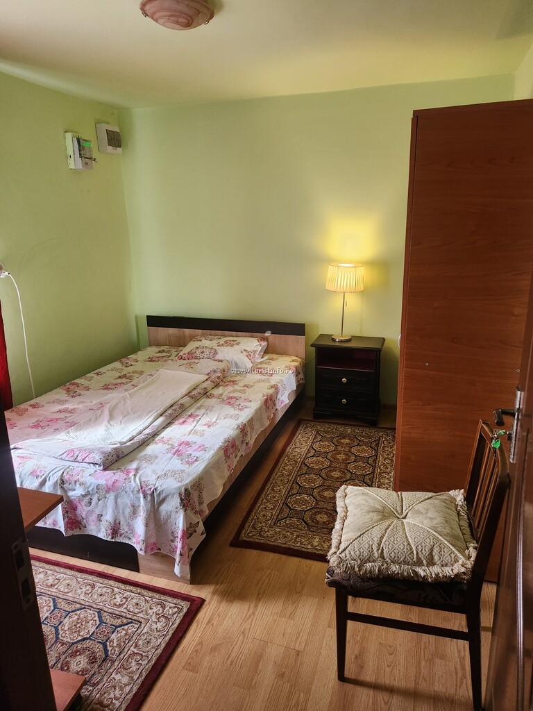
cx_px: 266
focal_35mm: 23
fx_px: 472
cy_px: 356
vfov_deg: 73.9
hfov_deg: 58.9
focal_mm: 5.4
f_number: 1.8
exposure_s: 1/100
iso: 250
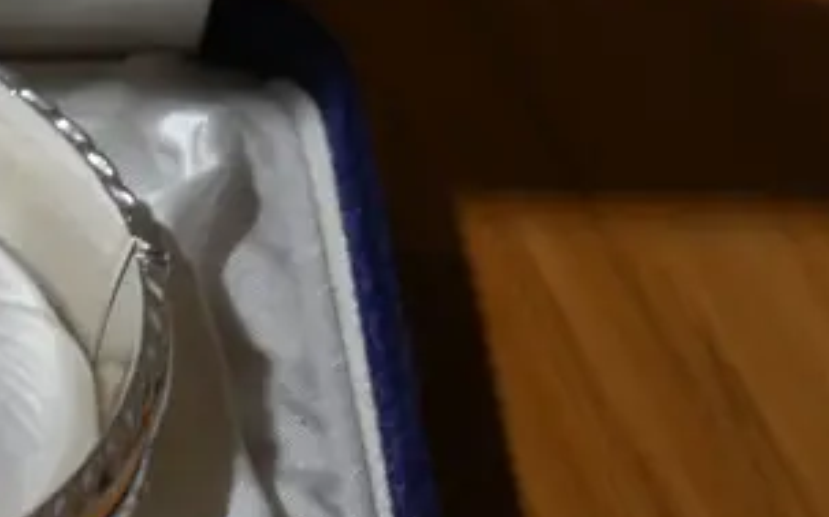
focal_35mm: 179
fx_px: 4042
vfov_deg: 7.3
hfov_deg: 11.2
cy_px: 142
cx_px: -449
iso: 320
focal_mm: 25
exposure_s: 1/60
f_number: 5.3
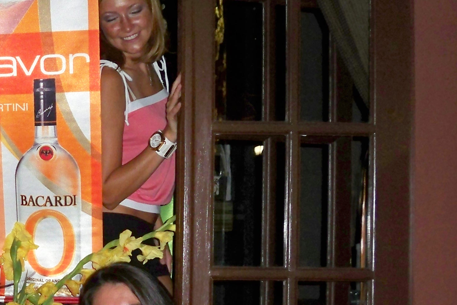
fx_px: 1155
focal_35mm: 91
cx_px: -69
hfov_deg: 21.1
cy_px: 244
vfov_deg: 14.9
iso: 200
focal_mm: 6.3
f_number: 3.1
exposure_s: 1/30
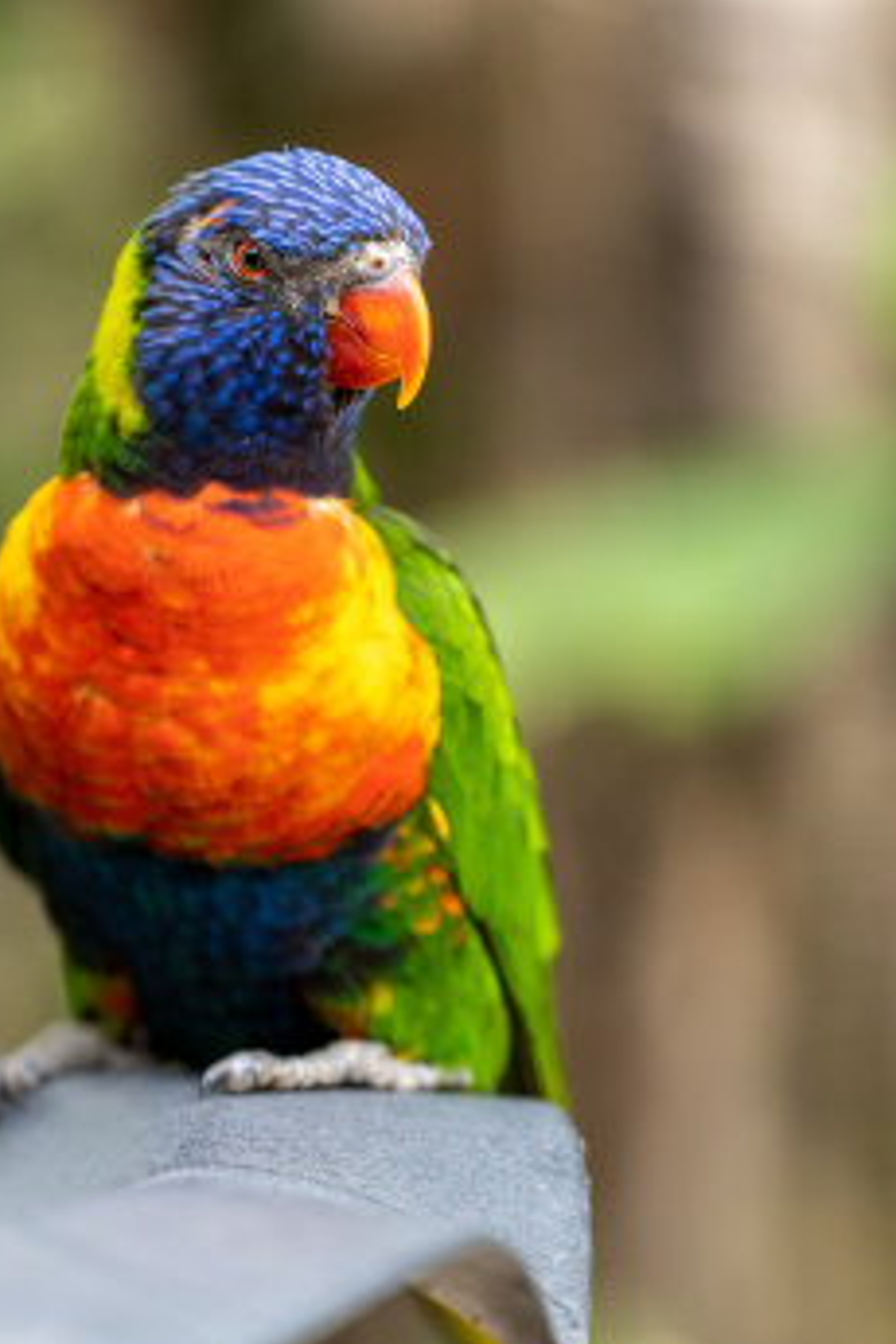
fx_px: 11908
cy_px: 912
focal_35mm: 319
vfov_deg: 6.5
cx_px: 319
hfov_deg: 4.3
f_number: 2.8
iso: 640
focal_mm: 180
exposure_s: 1/1000
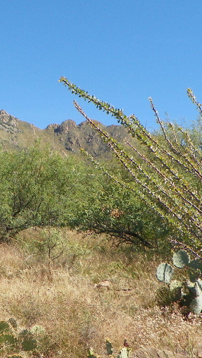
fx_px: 695
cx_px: 10
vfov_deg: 29.0
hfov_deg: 16.3
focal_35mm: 73
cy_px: 179
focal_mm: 5.7
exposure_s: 1/320
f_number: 4.5
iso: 64
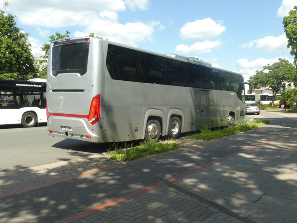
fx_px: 283
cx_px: 148
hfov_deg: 55.4
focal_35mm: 33
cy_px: 112
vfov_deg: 42.9
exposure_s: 1/100
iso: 80
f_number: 3.6
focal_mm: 5.8
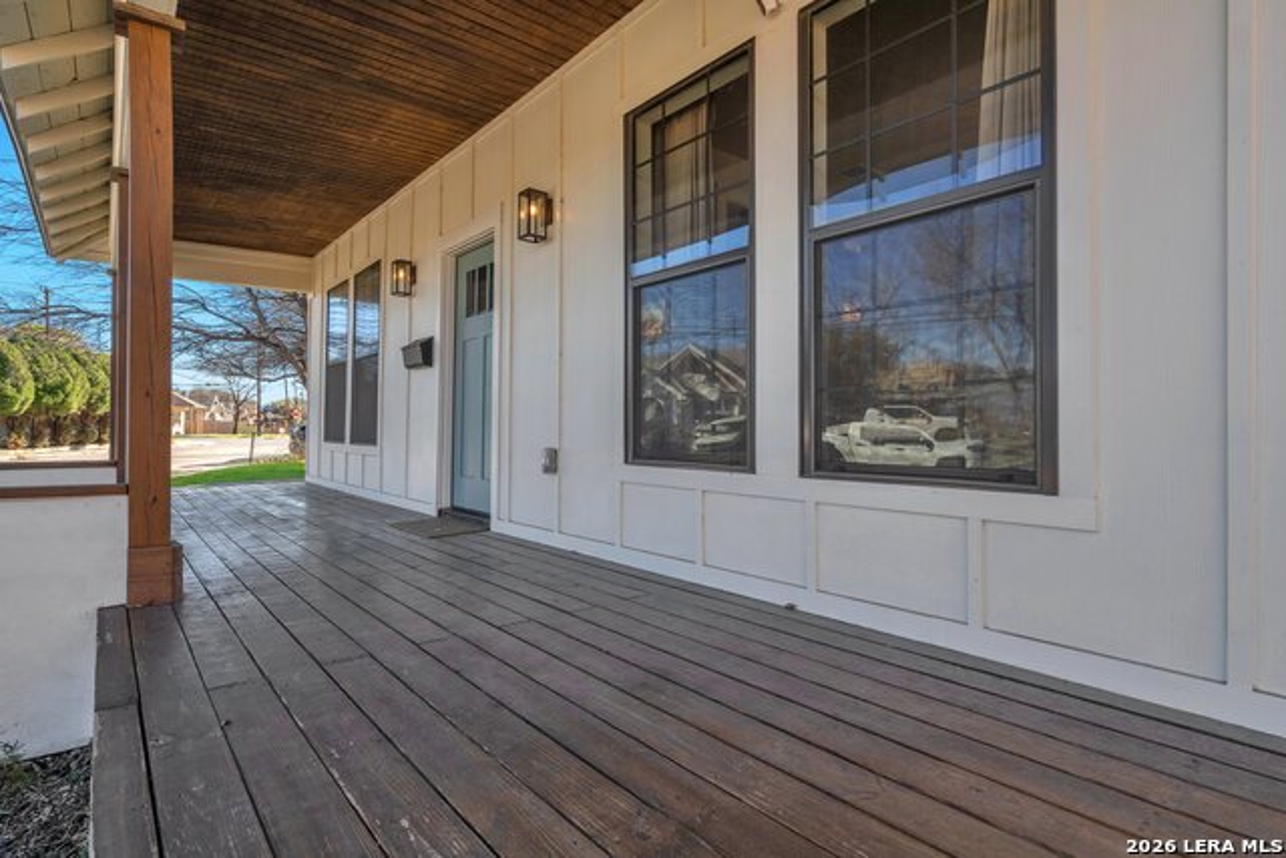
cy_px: 429
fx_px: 607
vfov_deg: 70.5
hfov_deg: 93.3
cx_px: 643
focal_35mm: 17
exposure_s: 1/30
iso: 100
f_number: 9
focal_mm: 17
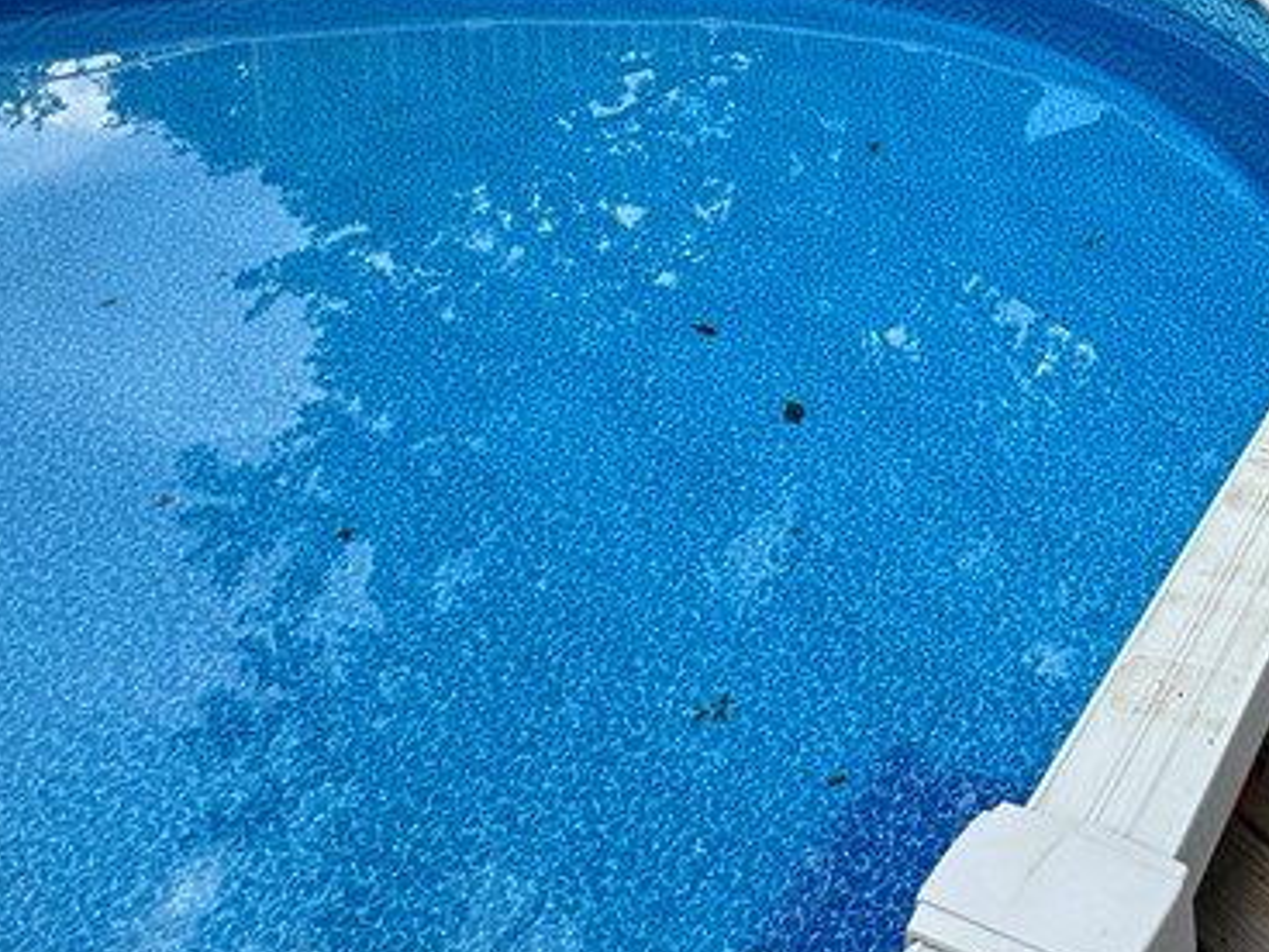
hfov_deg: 40.0
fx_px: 1430
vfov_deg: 30.2
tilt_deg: -5.8
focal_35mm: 39
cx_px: 1355
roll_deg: +0.8
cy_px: -245
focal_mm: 2.22
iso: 40
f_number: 2.2
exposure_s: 1/349
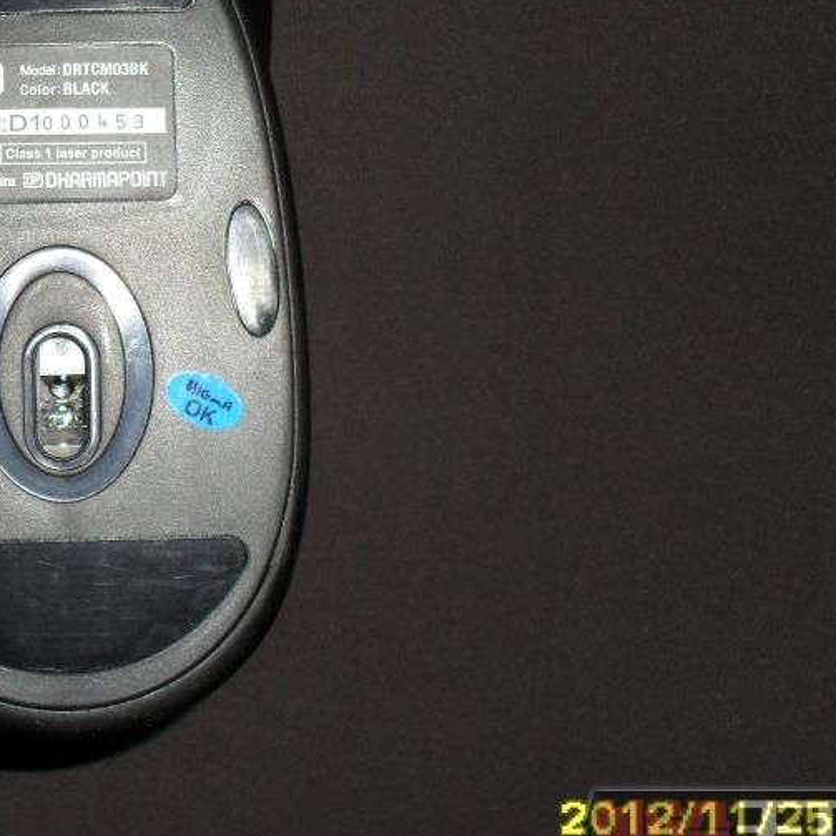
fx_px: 1721
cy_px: 302
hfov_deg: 26.2
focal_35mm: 63
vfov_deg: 27.2
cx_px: 50
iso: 200
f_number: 3.2
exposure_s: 1/45
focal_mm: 6.3
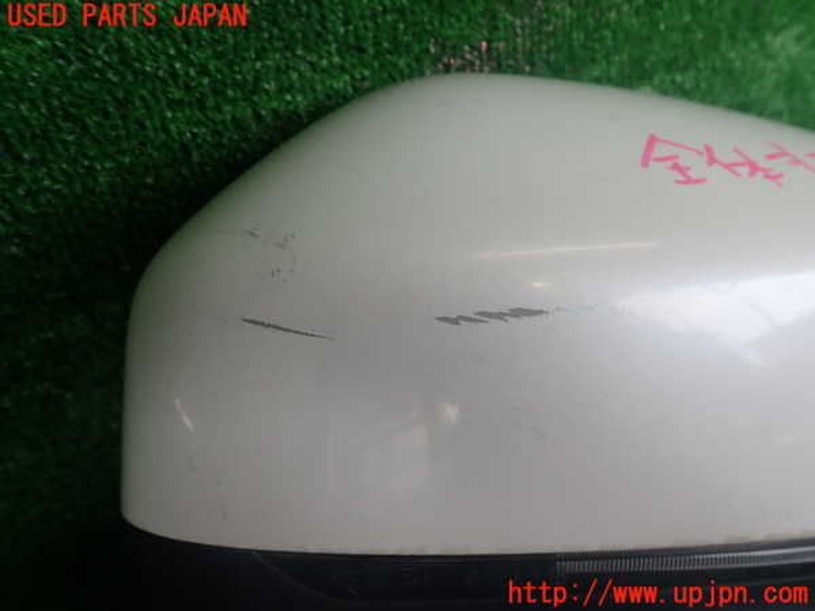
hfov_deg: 60.0
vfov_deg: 46.8
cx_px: 408
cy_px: 306
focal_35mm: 30
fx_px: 706
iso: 100
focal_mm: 5.4
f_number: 3.2
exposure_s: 1/125
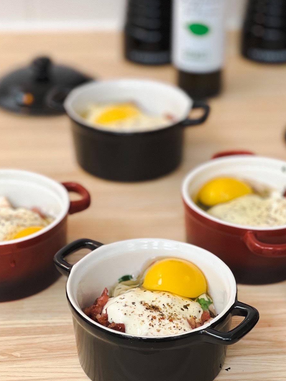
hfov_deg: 17.2
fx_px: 948
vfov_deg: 22.8
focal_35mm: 86
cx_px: 151
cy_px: 195
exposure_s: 1/80
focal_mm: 9
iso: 250
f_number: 2.8
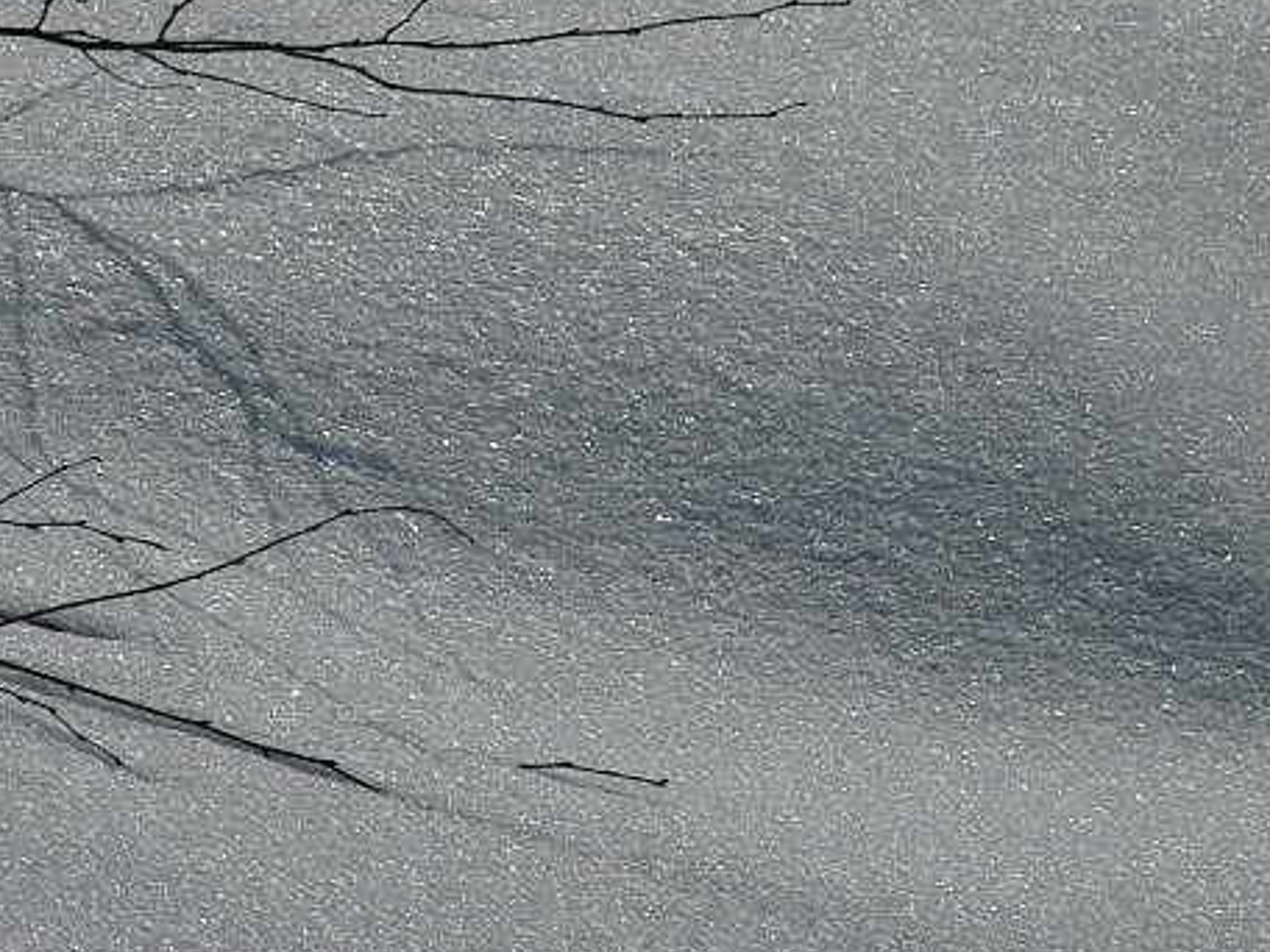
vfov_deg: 4.3
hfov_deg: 5.8
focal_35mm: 342
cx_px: 267
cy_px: 242
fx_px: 12542
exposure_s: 1/2000
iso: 200
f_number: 14
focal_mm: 135
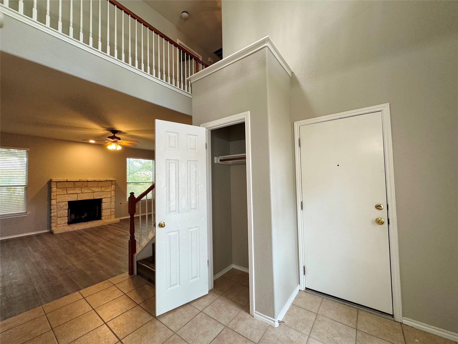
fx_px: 185
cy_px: 172
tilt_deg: +3.3
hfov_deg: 102.1
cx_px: 229
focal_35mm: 14
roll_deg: +1.4
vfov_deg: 85.7
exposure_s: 1/120
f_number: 2.2
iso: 200
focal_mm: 2.22
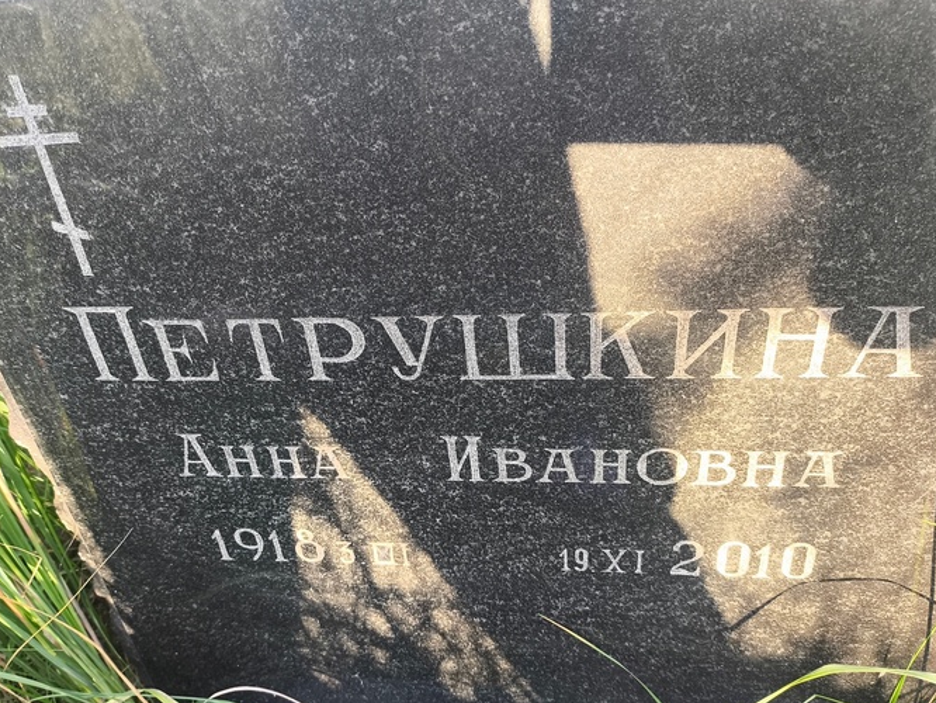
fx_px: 811
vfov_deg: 46.7
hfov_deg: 59.9
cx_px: 470
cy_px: 399
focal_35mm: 30
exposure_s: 1/100
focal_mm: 4.71
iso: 80
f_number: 1.7
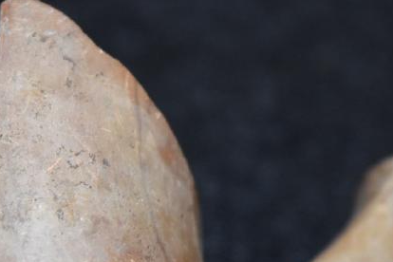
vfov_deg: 6.4
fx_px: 2350
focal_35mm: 215
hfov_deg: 9.6
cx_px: 145
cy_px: 250
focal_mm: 55
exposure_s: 1/60
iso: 1400
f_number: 5.6
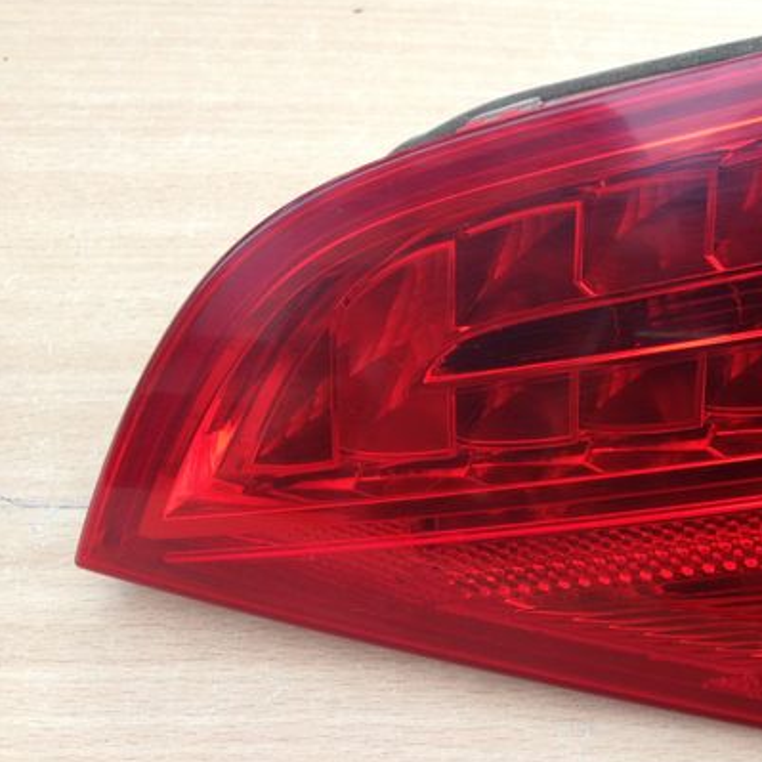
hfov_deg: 26.3
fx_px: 1544
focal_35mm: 62
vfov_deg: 27.7
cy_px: 348
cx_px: 762
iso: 50
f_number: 2.4
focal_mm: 4.28
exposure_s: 1/128
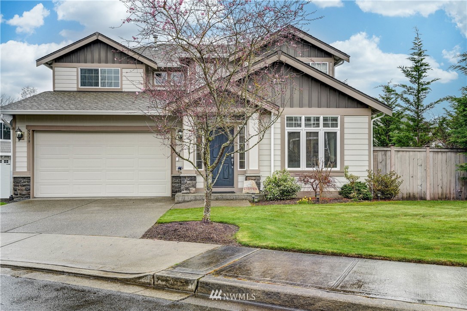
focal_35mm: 30
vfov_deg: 43.5
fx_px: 389
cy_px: 156
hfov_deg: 62.0
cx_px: 234
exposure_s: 1/250
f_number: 8
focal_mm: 30
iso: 400
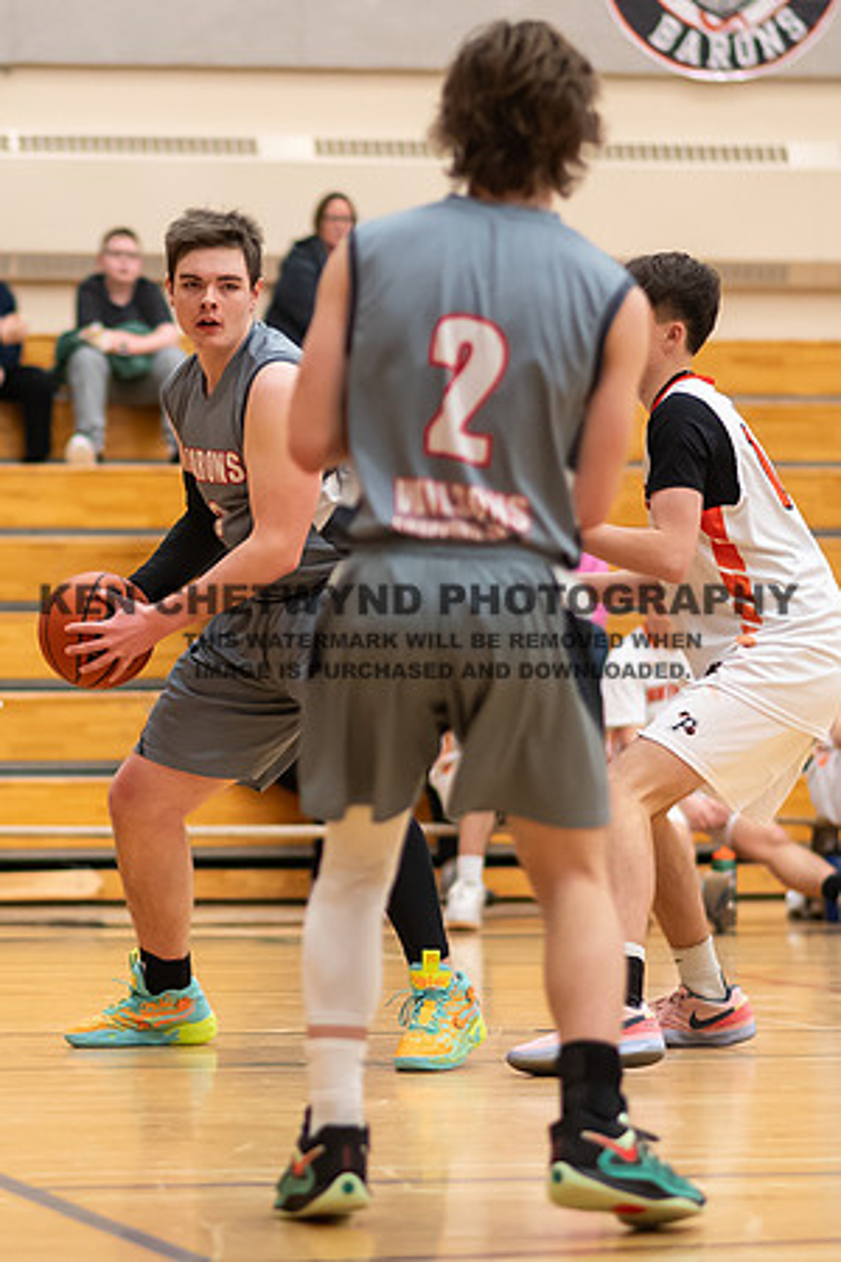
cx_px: 128
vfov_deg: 11.6
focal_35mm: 177
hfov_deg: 7.7
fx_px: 6211
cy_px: 601
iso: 2500
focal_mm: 85
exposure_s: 1/1000
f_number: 1.8
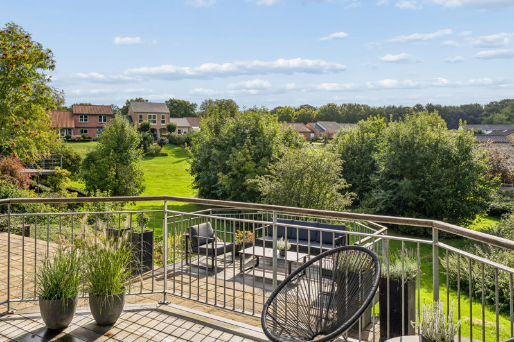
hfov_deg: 62.8
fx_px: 421
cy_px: 171
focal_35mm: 30
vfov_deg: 44.3
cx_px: 257
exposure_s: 1/2500
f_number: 8
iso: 800
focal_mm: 29.5
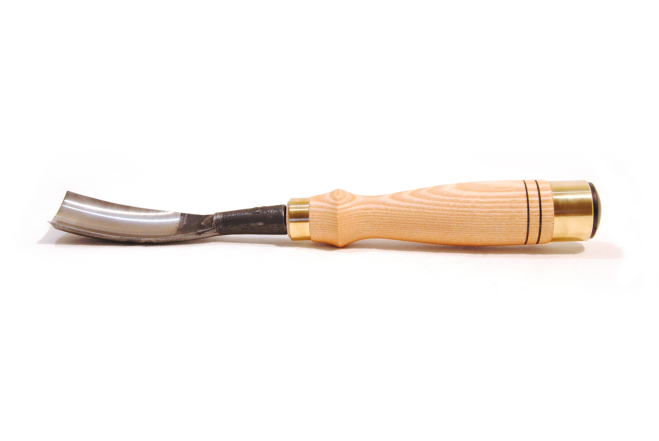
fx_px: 880
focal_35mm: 48
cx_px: 330
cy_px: 220
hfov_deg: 41.1
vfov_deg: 28.2
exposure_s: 1/40
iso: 400
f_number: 7.1
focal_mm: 32
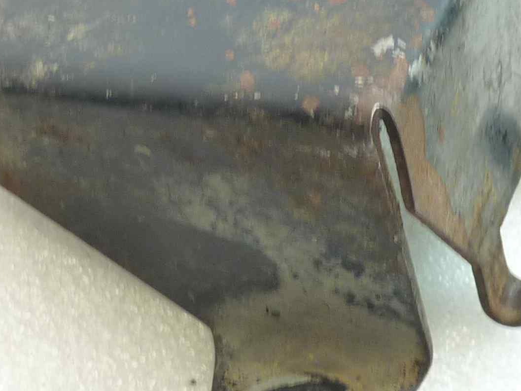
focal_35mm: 92
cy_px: 164
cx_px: 248
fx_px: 1385
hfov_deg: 21.3
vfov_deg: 16.1
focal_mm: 4.4
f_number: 3.3
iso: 125
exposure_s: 1/10
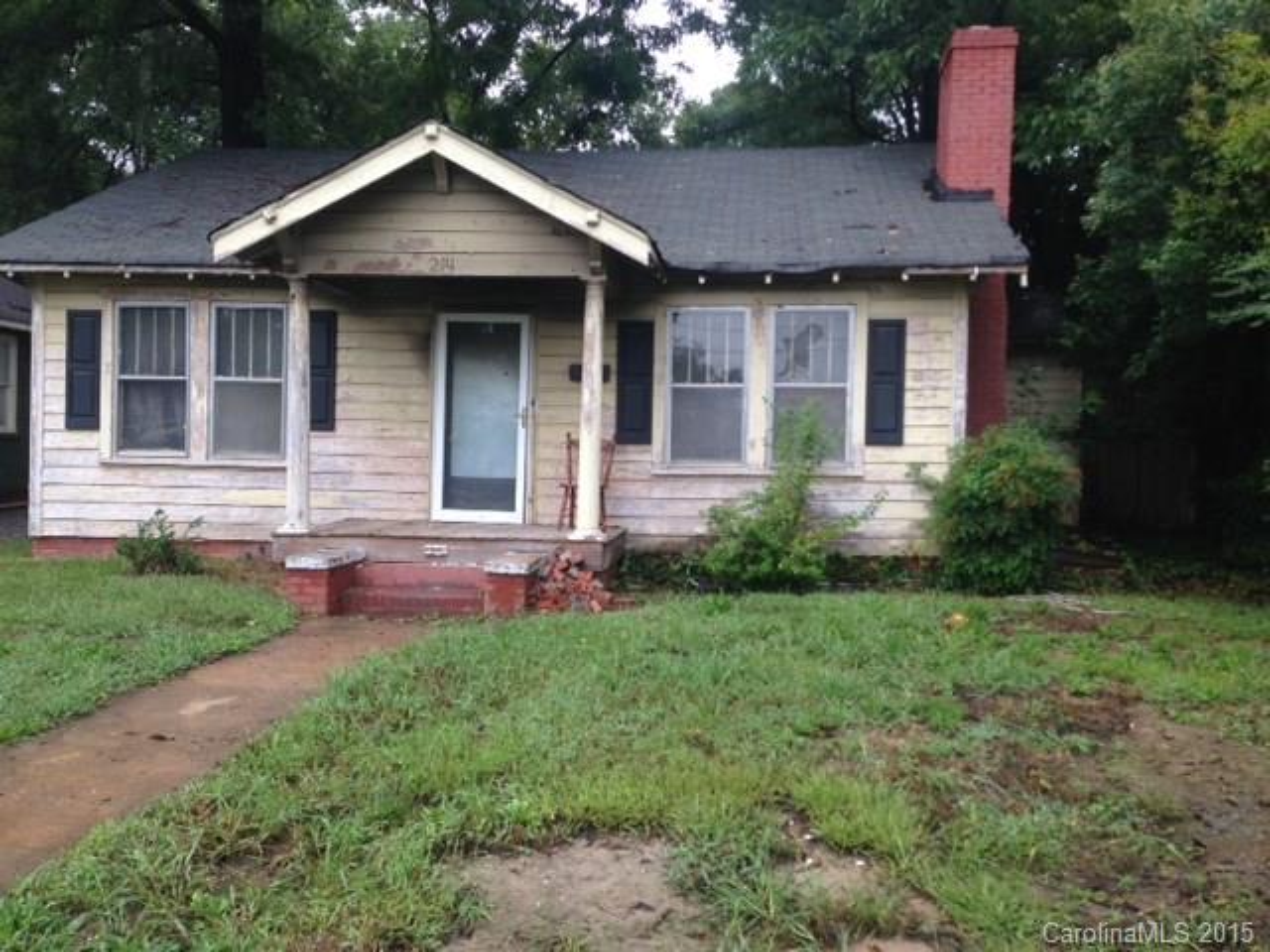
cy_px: 476
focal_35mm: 33
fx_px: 1211
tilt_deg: +2.0
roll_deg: -1.9
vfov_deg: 42.9
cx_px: 635
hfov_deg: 55.4
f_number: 2.4
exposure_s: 1/184
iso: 50
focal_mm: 4.12
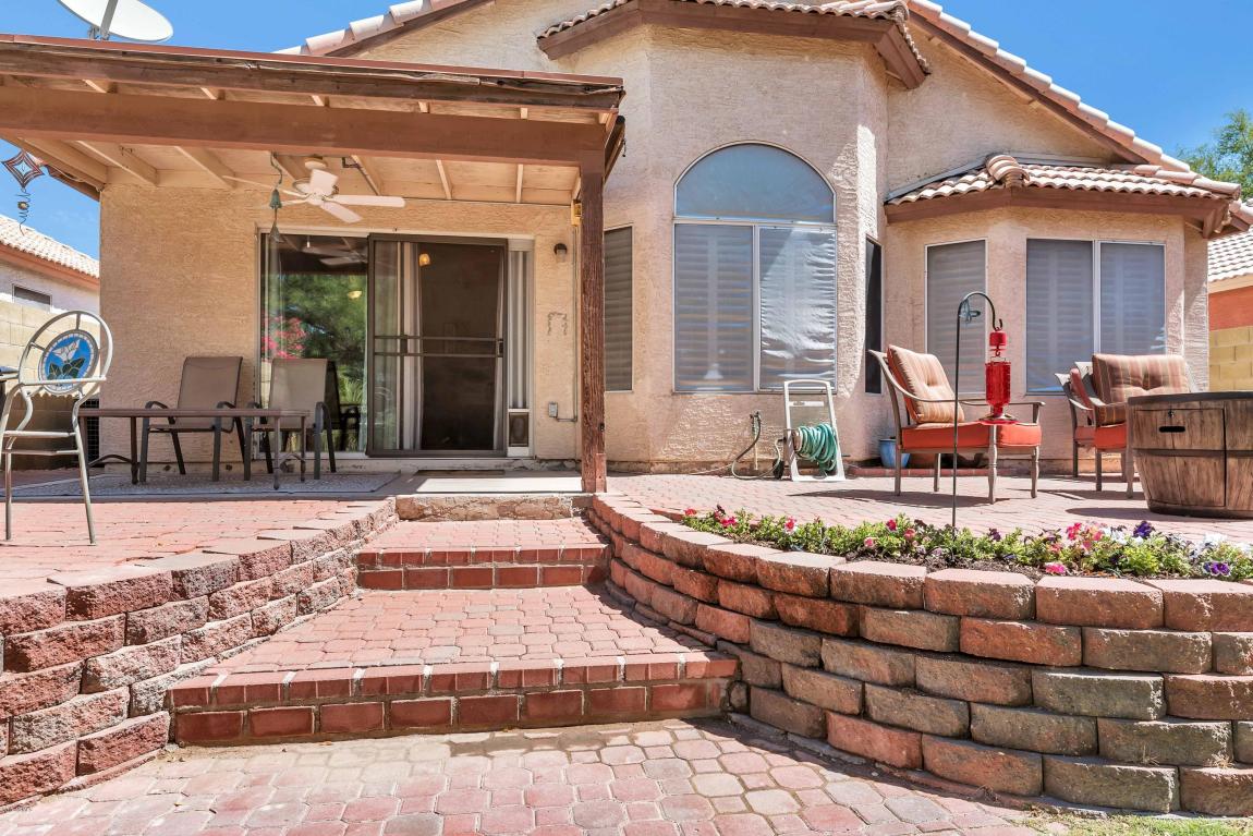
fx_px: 696
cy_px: 418
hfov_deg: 84.0
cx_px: 626
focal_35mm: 20
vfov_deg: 61.9
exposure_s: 1/400
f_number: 10
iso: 320
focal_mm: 20
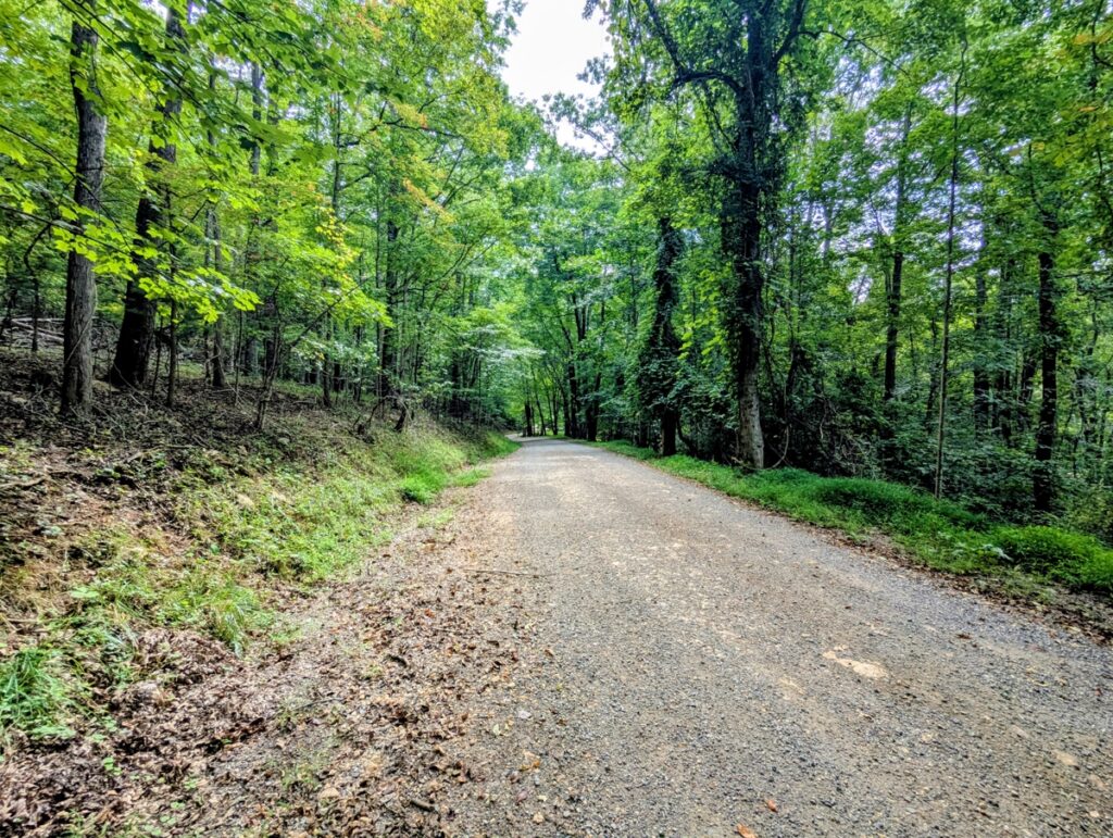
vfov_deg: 78.2
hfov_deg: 94.4
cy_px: 419
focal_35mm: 16
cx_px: 556
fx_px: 515
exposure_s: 1/272
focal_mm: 2.35
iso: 41
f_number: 2.2
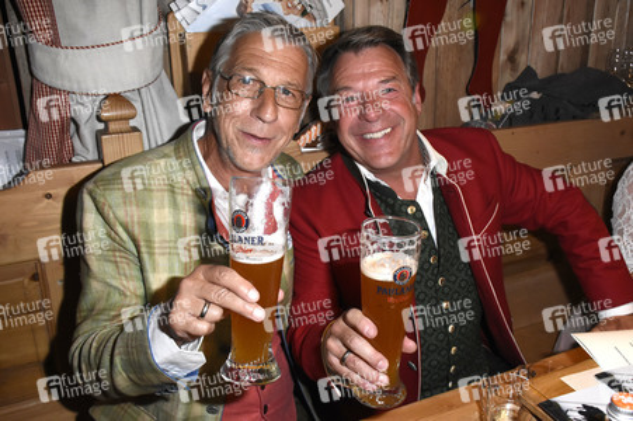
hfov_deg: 55.1
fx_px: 606
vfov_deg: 38.3
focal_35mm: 34
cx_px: 316
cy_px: 210
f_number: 6.3
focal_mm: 23
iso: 3200
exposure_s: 1/125
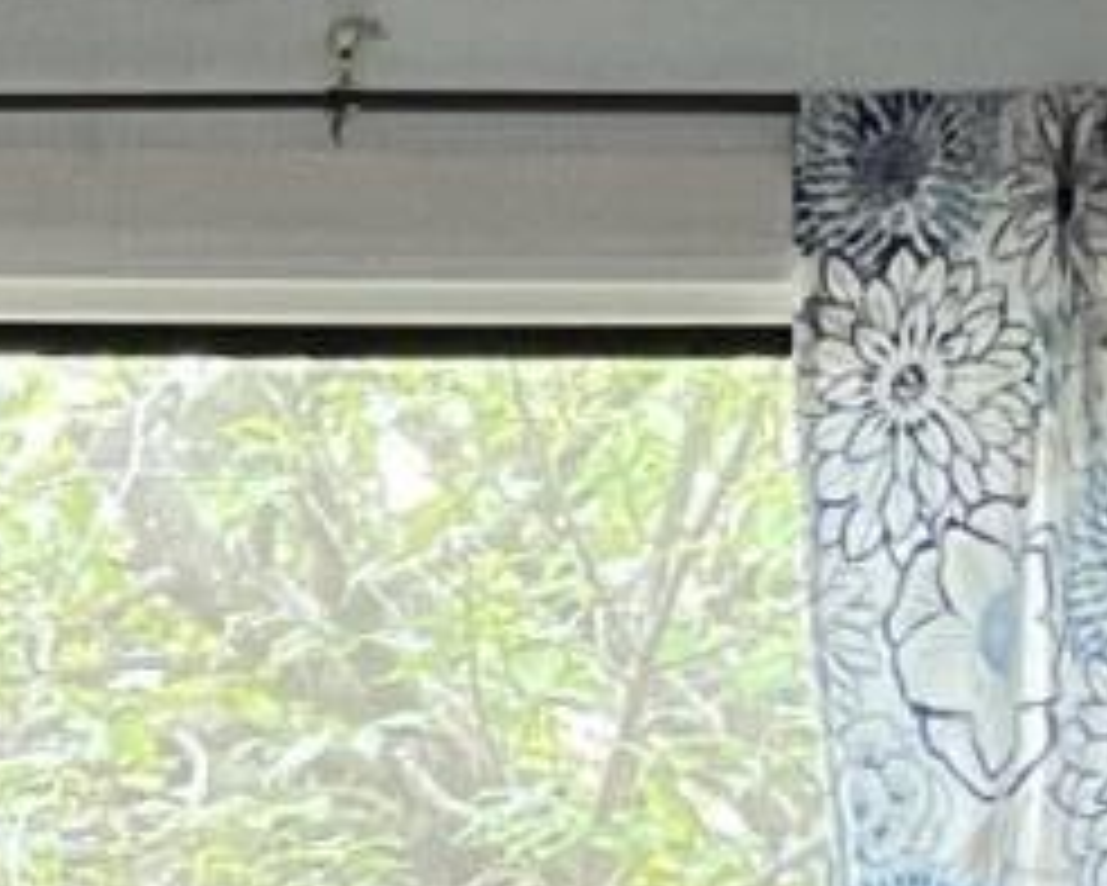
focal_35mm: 206
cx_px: -1116
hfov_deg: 8.8
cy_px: 1830
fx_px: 6752
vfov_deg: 7.2
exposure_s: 1/60
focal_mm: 5.1
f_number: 1.6
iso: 250
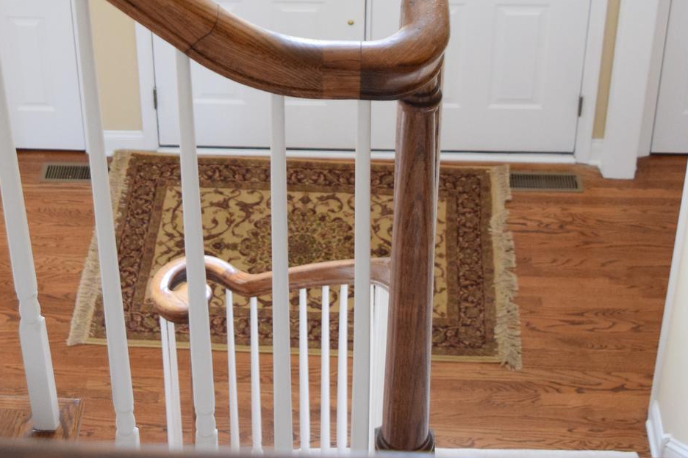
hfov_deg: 24.7
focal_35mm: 82
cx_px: 251
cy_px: -27
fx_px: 1569
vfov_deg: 16.2
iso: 1400
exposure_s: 1/60
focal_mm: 25
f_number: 4
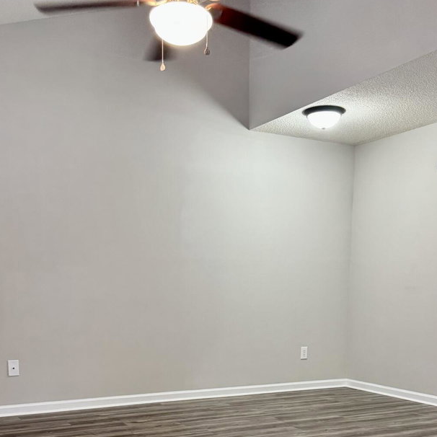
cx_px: 204
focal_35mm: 42
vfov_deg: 38.2
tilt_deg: -7.2
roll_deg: -0.2
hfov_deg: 40.0
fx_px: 600
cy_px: 365
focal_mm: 6.76
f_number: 1.78
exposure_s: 1/60
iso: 320
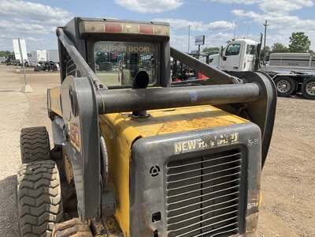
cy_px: 118
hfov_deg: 61.7
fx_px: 264
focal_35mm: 29
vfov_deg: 48.2
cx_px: 158
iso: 25
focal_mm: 3
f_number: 1.8
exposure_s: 1/1144
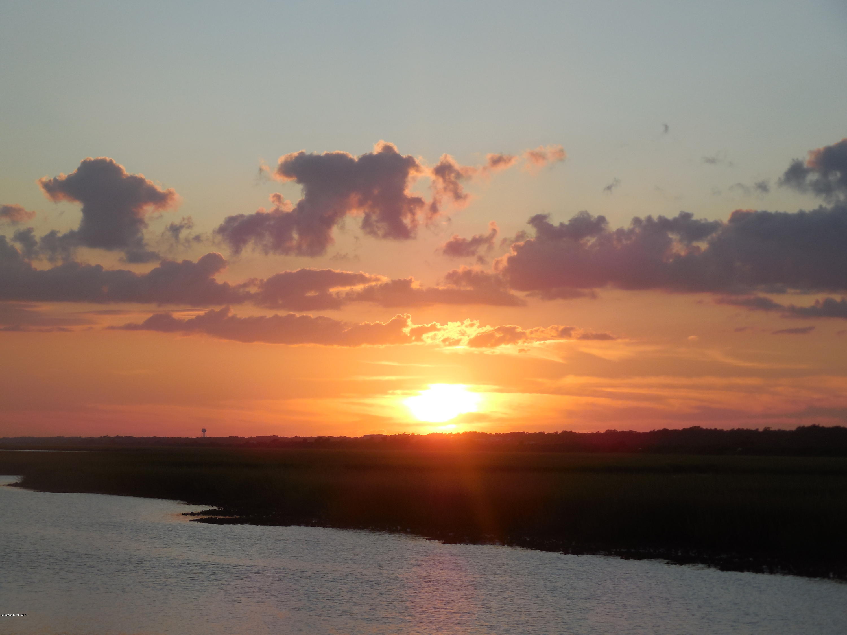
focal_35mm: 106
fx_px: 2594
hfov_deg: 18.5
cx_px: 424
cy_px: 318
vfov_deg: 14.0
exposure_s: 1/320
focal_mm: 19.1
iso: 125
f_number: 4.7
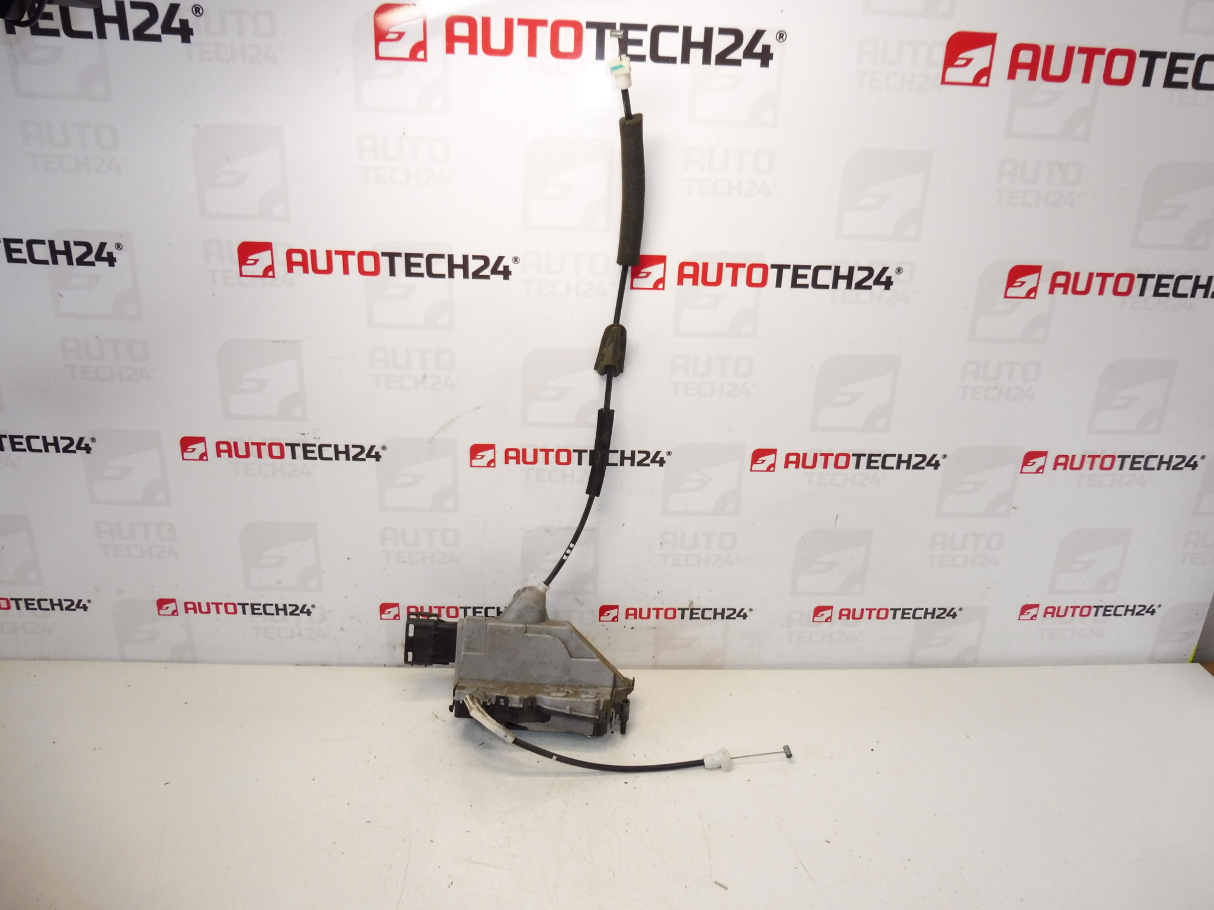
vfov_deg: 56.8
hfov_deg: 71.6
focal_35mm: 24
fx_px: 842
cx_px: 607
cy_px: 455
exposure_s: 1/80
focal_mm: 4.3
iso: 200
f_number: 3.5
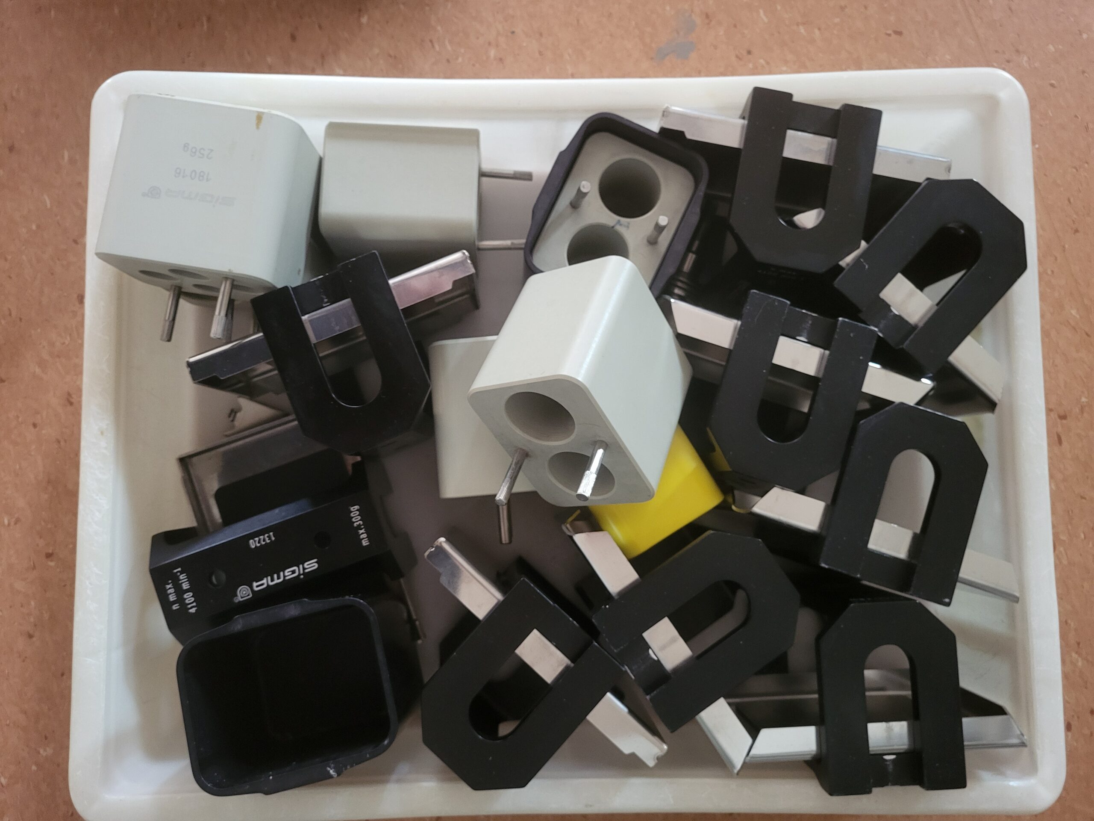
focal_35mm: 26
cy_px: 410
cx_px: 547
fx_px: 822
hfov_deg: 67.3
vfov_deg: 53.1
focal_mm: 5.4
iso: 500
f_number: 1.8
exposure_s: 1/25
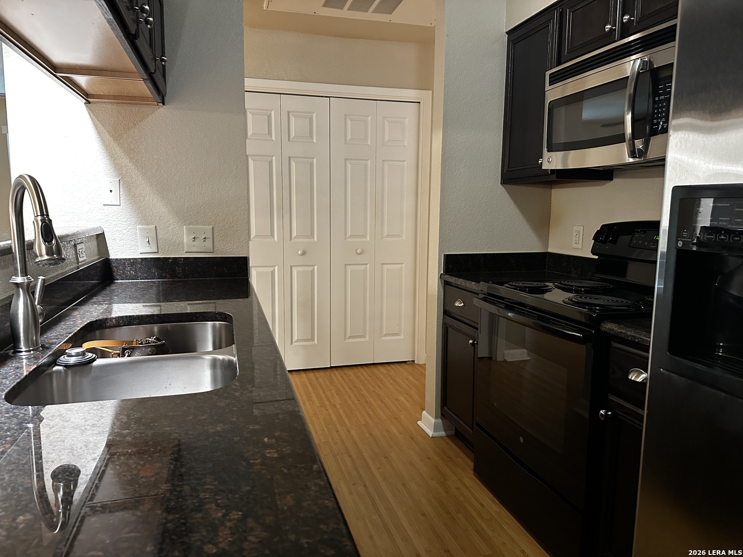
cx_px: 372
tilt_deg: -7.5
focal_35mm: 24
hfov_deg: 71.6
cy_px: 278
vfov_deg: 56.8
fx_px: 515
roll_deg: -0.3
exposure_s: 1/60
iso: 500
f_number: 1.78
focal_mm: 6.86
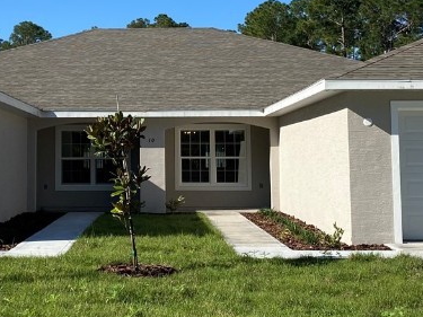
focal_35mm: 71
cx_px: 140
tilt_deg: +5.6
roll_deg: -0.4
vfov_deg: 20.6
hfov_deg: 27.2
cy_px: 81
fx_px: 867
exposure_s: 1/2755
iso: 32
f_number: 1.8
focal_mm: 4.25
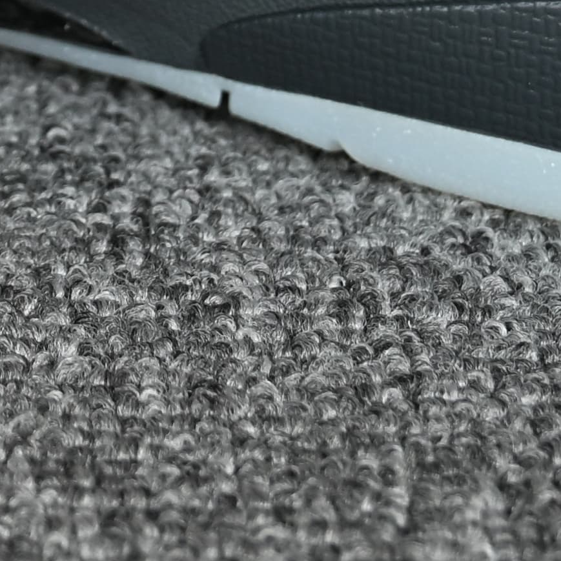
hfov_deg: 8.4
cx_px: -243
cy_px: -662
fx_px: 3740
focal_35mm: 204
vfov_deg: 8.1
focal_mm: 34.5
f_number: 5.6
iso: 400
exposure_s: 1/125
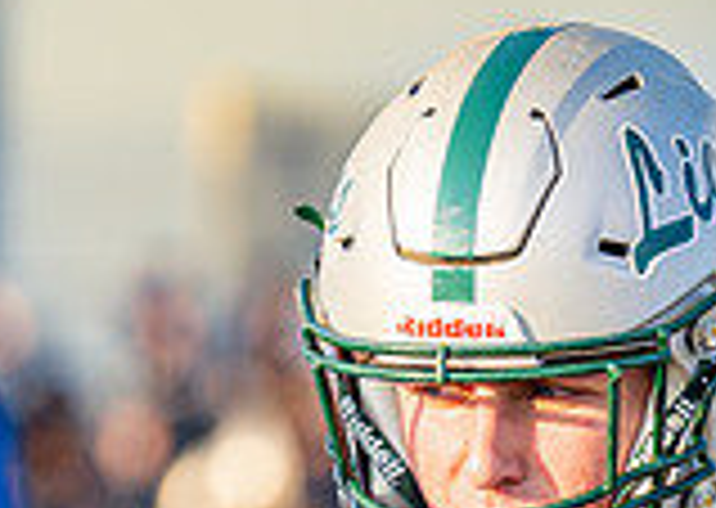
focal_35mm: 601
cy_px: 771
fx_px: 12201
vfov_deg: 2.4
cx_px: 596
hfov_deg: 3.4
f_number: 2.8
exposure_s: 1/1600
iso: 320
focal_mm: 136
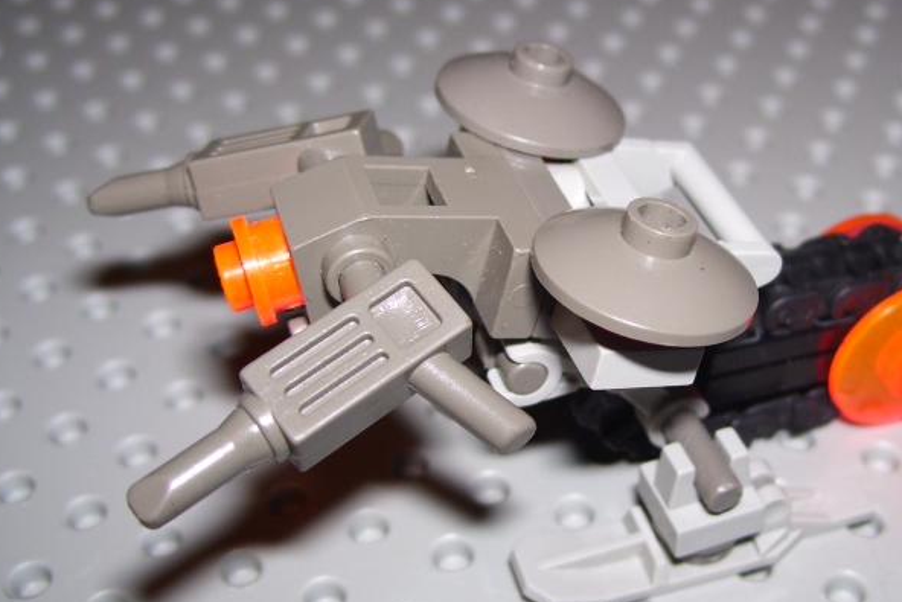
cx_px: 562
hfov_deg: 38.0
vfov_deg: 26.0
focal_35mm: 52
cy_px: 312
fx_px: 1303
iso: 80
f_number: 2.7
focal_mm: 6
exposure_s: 1/60
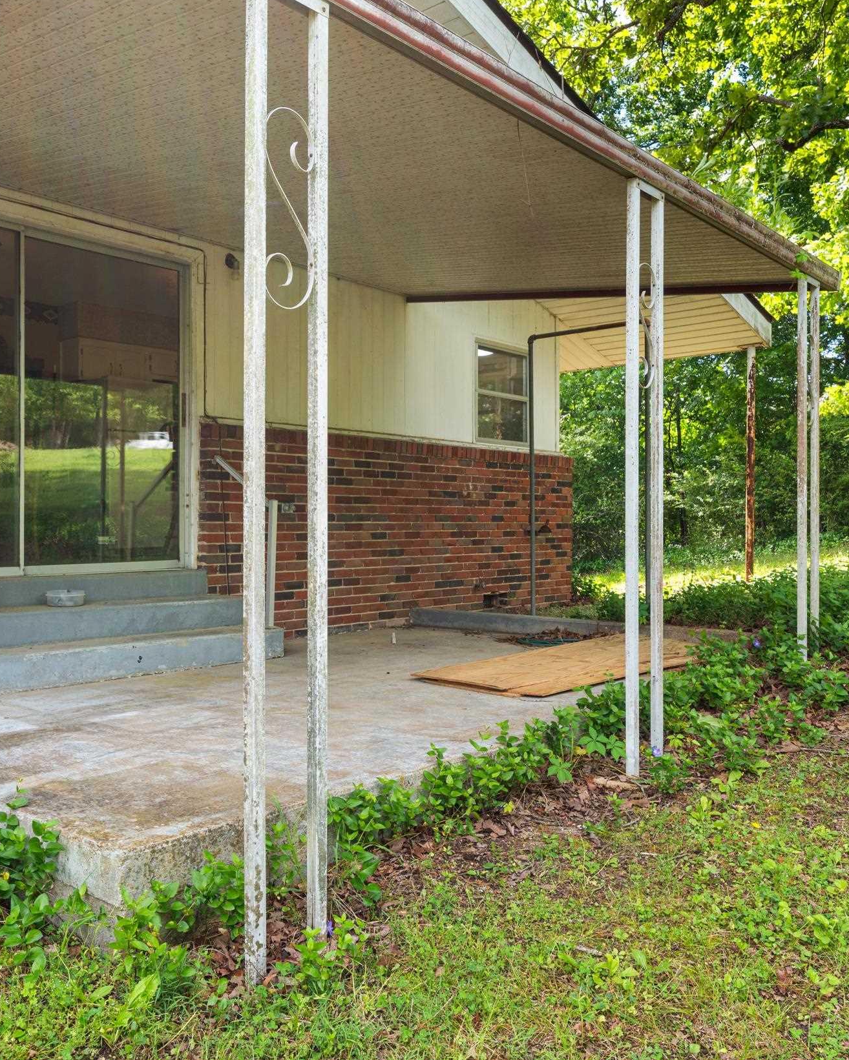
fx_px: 949
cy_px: 523
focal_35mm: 30
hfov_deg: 47.8
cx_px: 322
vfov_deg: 58.4
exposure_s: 1/60
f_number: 9
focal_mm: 14.1
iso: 200
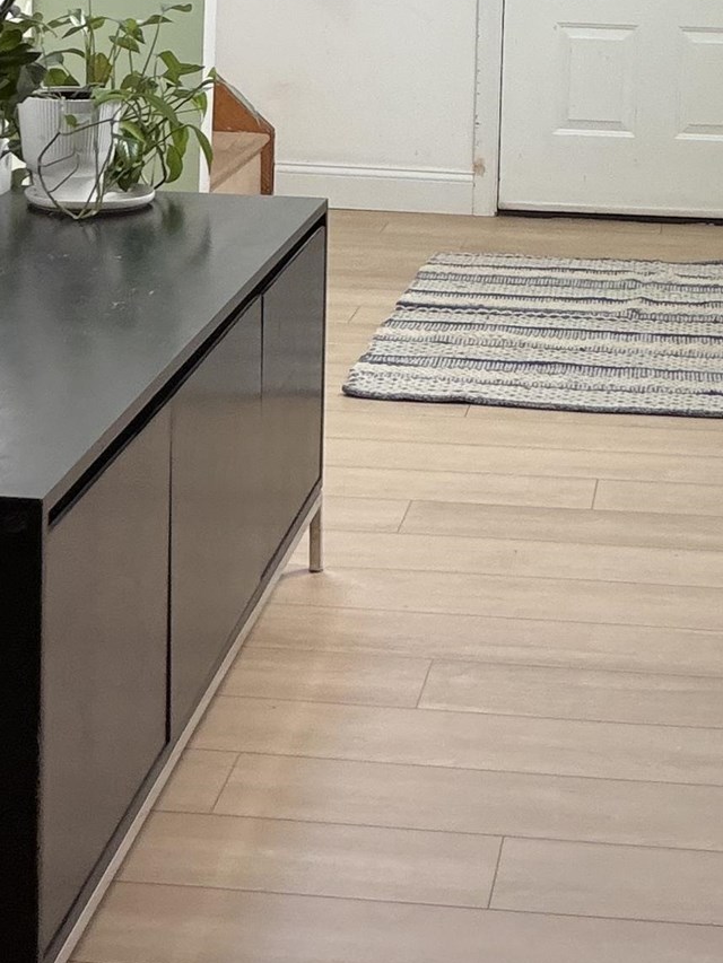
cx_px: 470
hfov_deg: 18.2
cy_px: -89
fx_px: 2255
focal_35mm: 81
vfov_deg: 22.8
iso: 125
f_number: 1.9
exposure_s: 1/60
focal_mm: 2.71
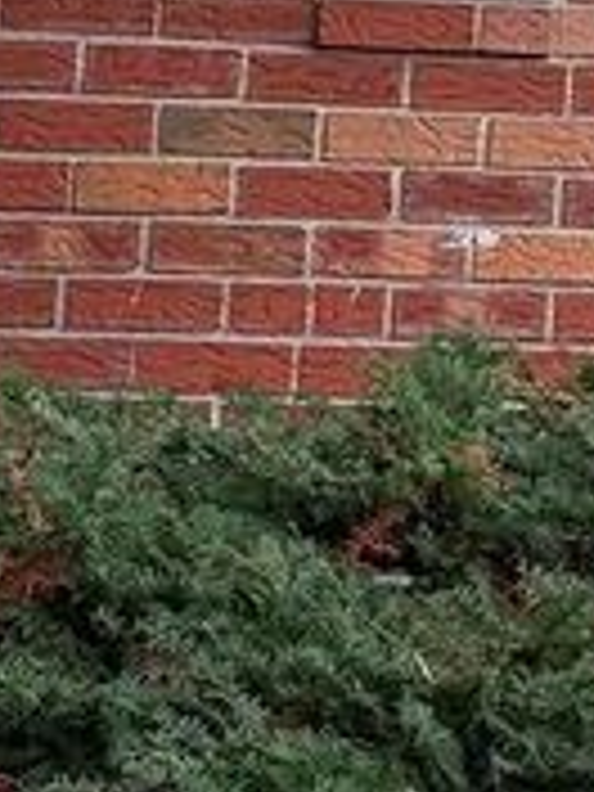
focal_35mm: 186
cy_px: -52
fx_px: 4256
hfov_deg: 6.8
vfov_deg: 10.5
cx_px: 2102
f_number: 1.78
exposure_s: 1/307
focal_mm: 6.76
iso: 100
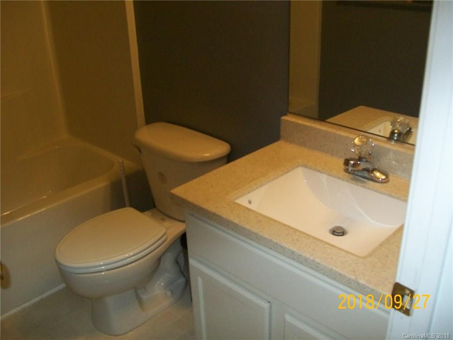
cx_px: 226
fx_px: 471
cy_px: 170
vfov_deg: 39.7
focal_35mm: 36
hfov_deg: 51.4
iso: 160
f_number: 2.7
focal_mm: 6
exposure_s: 1/60
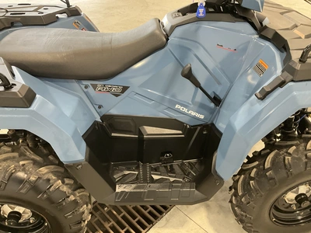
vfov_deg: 48.2
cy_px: 116
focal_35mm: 29
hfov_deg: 61.7
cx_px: 156
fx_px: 261
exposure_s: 1/60
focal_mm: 3
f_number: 1.8
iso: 160
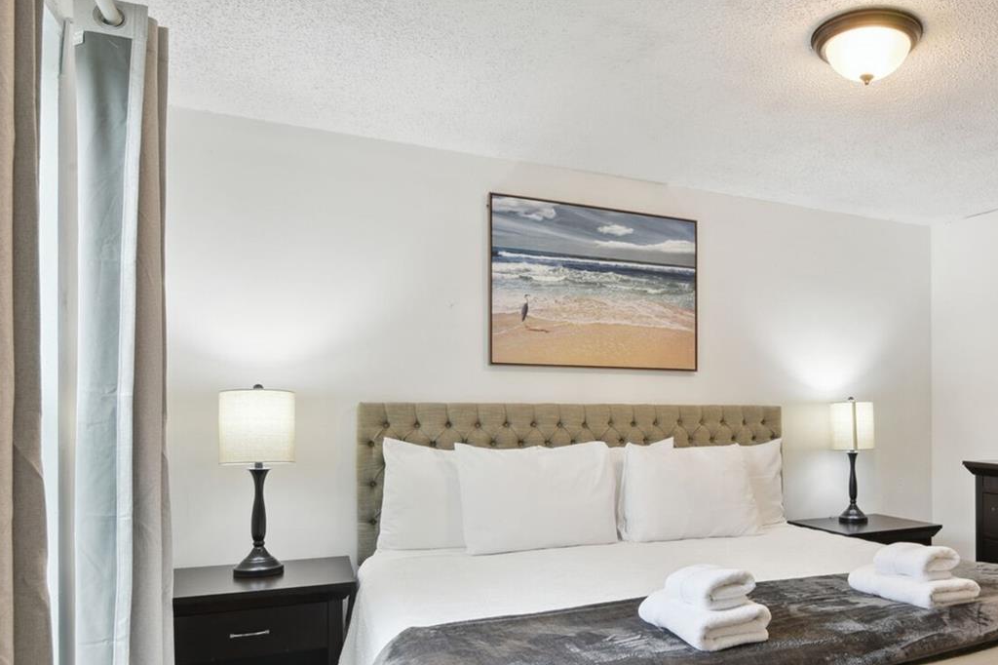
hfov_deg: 68.7
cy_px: 451
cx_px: 694
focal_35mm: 25
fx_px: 693
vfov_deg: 50.2
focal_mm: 16
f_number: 11
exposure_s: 1/4
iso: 400
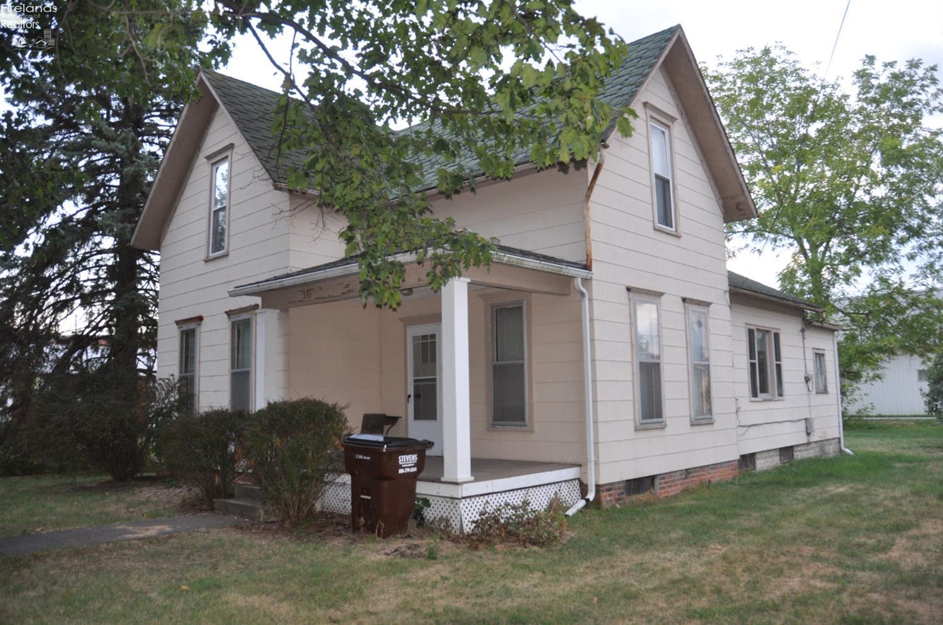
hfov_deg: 67.5
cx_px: 472
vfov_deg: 47.8
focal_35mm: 27
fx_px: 706
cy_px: 312
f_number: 3.5
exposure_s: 1/125
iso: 720
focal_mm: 18
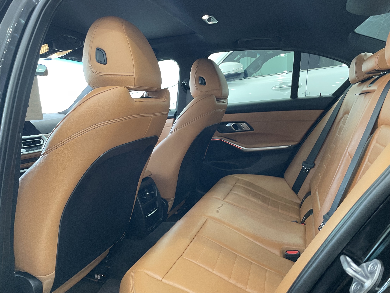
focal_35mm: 26
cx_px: 195
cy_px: 146
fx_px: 293
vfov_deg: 53.1
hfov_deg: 67.3
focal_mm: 4.2
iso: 125
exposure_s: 1/60
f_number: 1.6
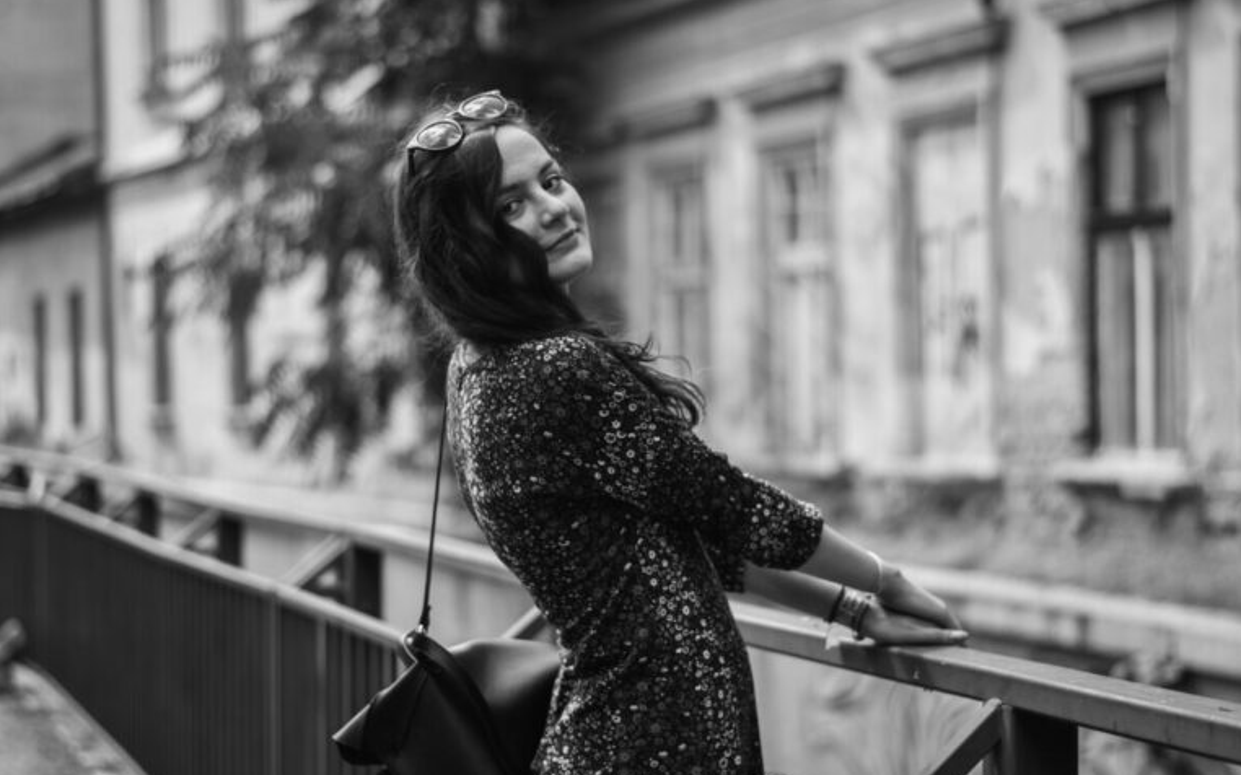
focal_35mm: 77
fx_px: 2604
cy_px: 368
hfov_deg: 26.8
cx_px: 624
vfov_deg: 16.9
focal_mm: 50
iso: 100
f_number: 1.8
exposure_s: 1/1600
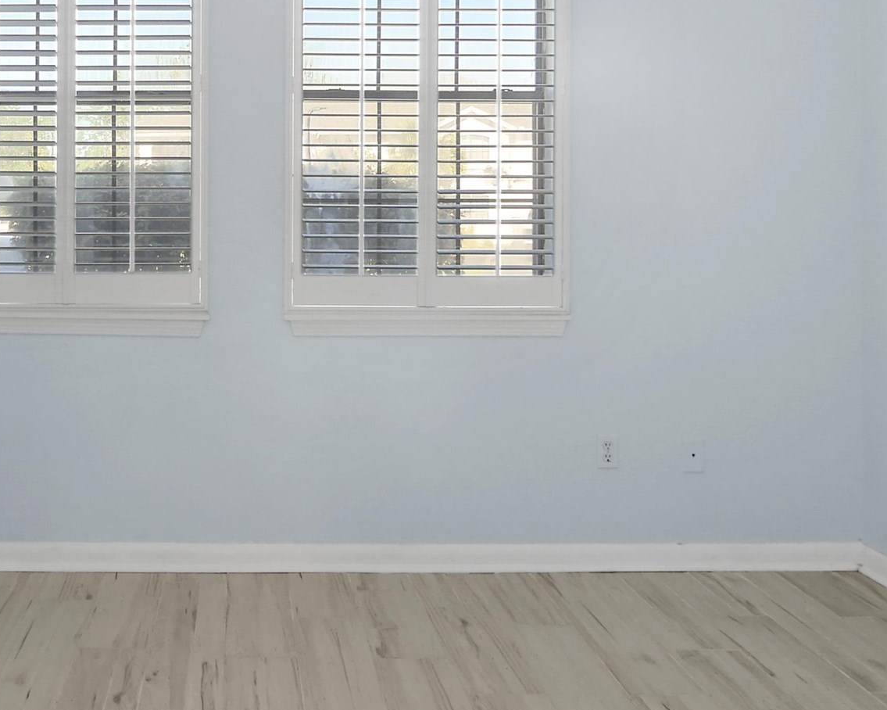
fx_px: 971
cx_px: 226
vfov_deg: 39.3
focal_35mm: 37
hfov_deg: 47.3
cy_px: 196
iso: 400
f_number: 4
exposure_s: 1/40
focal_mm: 7
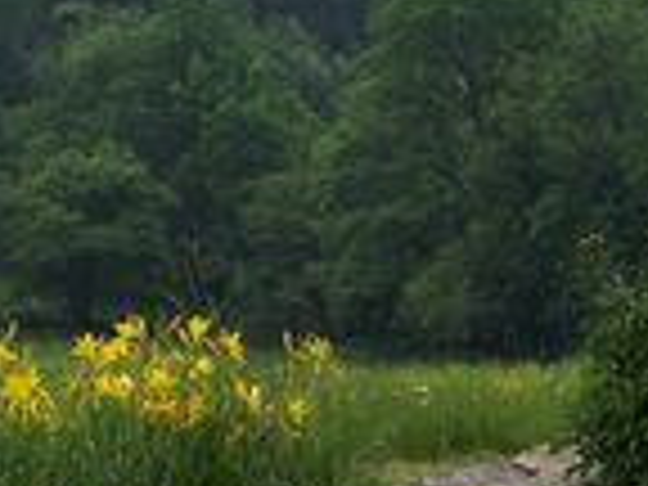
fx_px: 3594
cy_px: 90
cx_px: 500
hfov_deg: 10.3
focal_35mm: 192
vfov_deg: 7.7
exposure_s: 1/500
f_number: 3.2
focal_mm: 12.4
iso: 80
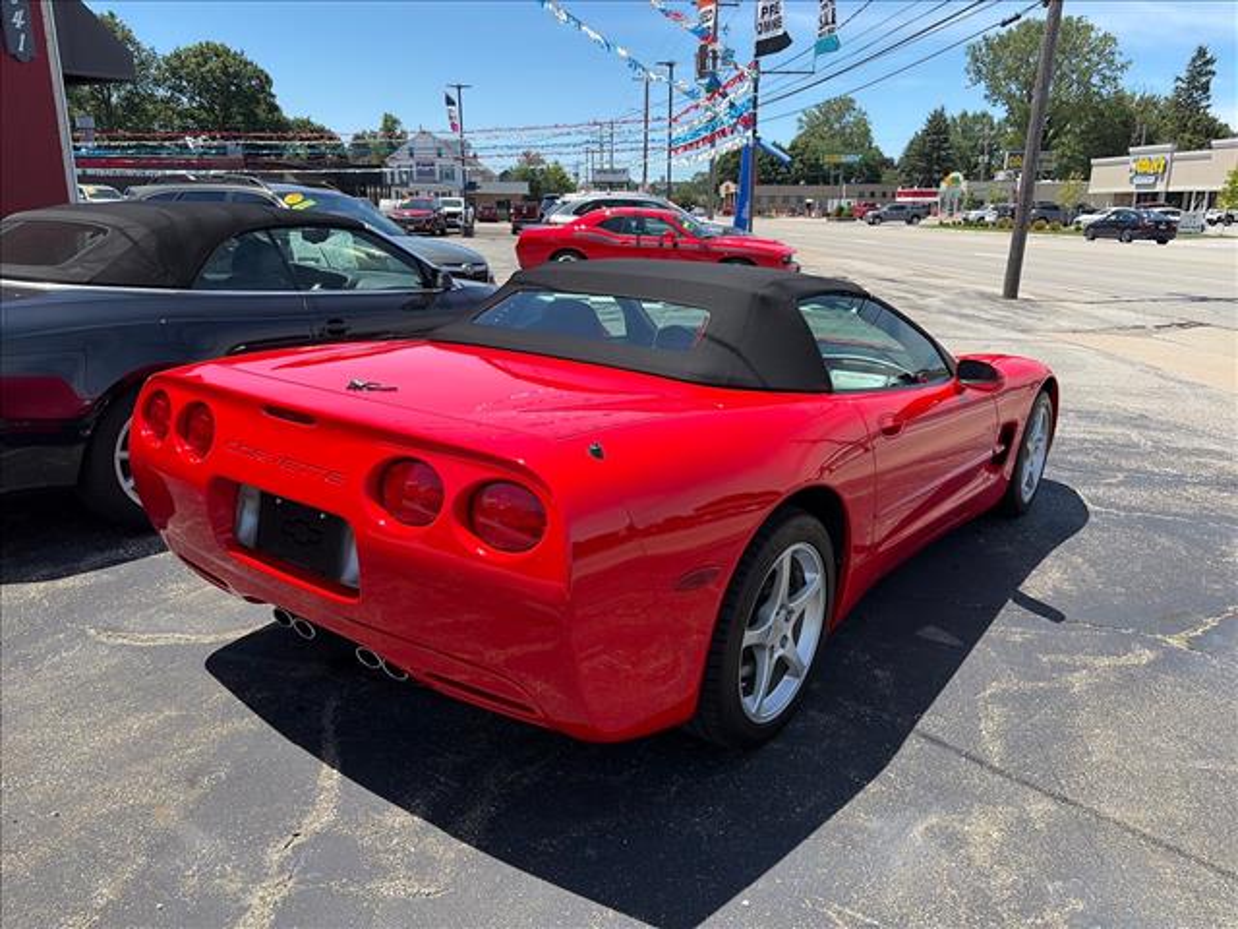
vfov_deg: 53.1
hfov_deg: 67.3
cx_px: 619
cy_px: 464
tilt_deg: -14.7
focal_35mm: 26
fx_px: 930
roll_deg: +0.5
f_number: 1.6
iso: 50
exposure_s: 1/1953
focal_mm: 5.96
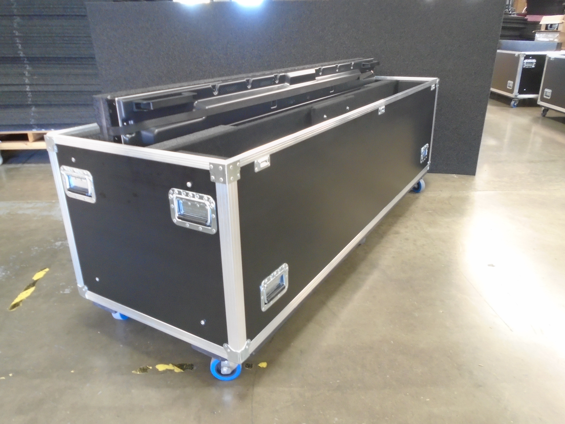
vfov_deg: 53.1
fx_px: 424
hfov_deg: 67.3
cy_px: 212
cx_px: 282
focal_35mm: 26
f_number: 3.2
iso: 400
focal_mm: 4.6
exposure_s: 1/8
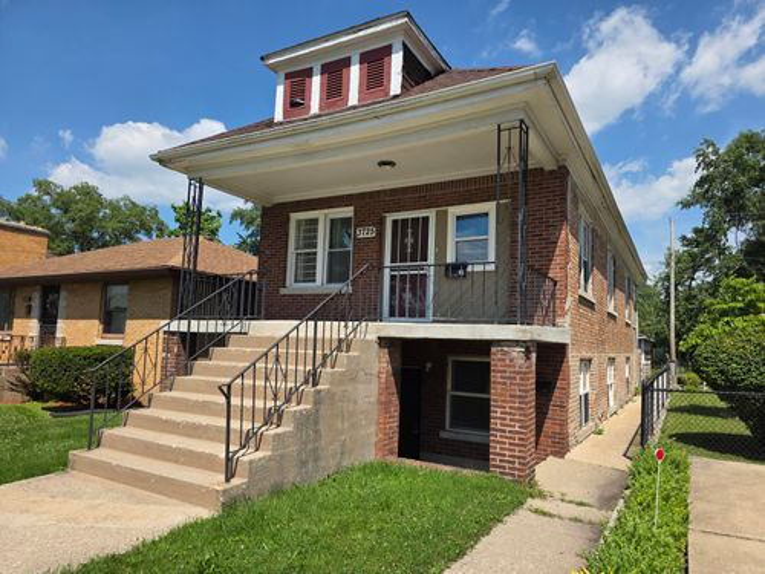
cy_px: 287
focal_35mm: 23
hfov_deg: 73.9
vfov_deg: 58.9
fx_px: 508
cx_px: 382
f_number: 1.7
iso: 80
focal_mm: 6.3
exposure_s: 1/5778
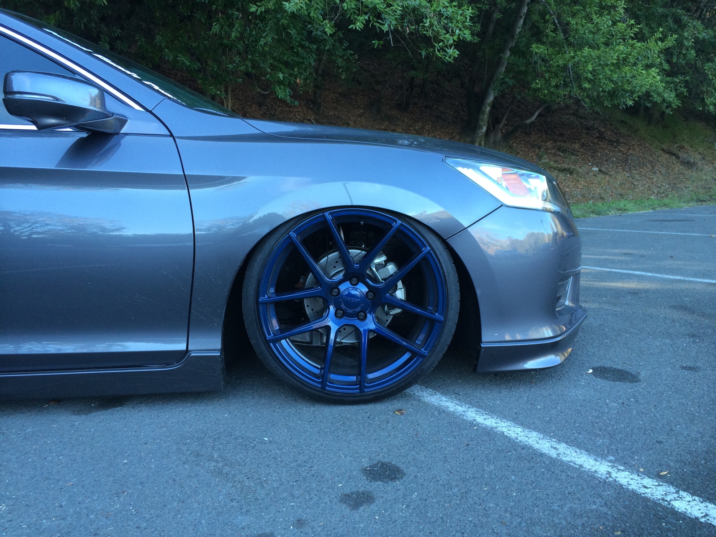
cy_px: 268
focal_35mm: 30
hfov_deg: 60.0
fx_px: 621
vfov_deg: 46.8
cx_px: 358
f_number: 2.2
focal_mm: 4.12
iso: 64
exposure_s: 1/120
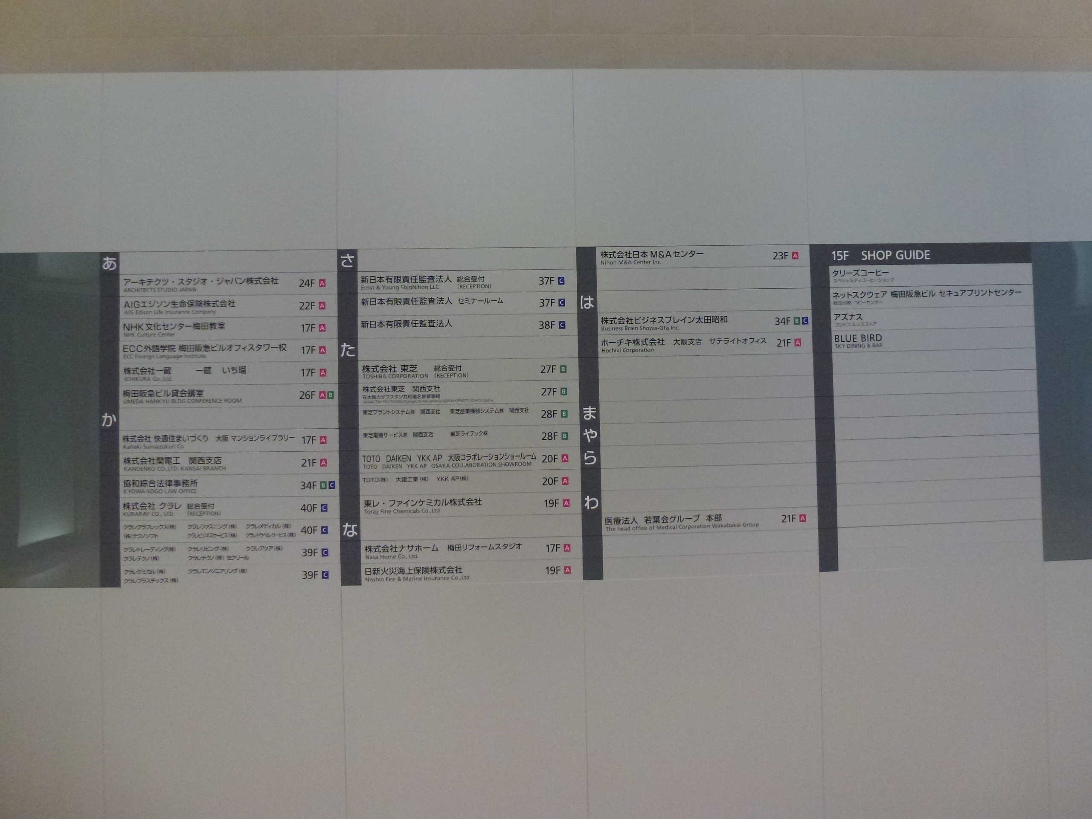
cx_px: 546
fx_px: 757
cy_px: 410
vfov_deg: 56.8
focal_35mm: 24
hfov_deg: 71.6
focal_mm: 4.3
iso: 400
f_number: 3.3
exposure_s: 1/60
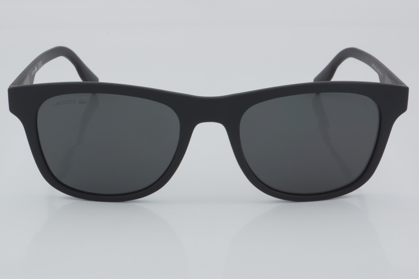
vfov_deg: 16.6
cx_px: 210
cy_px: 140
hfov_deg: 24.6
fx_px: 960
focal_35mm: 82
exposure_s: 1/4
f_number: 32
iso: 100
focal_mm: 55
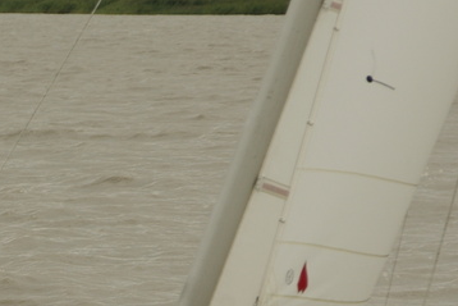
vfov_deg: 2.8
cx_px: 29
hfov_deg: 4.2
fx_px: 6280
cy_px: 304
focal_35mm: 493
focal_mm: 115
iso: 100
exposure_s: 1/250
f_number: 8
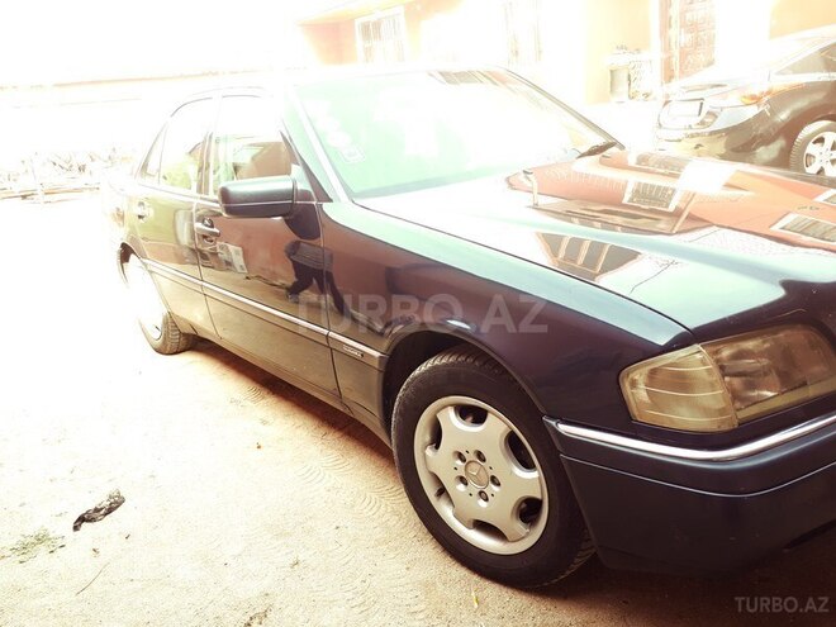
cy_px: 314
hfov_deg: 65.3
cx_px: 418
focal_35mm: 27
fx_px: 652
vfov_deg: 51.4
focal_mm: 3.6
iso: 64
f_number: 1.9
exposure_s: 1/100
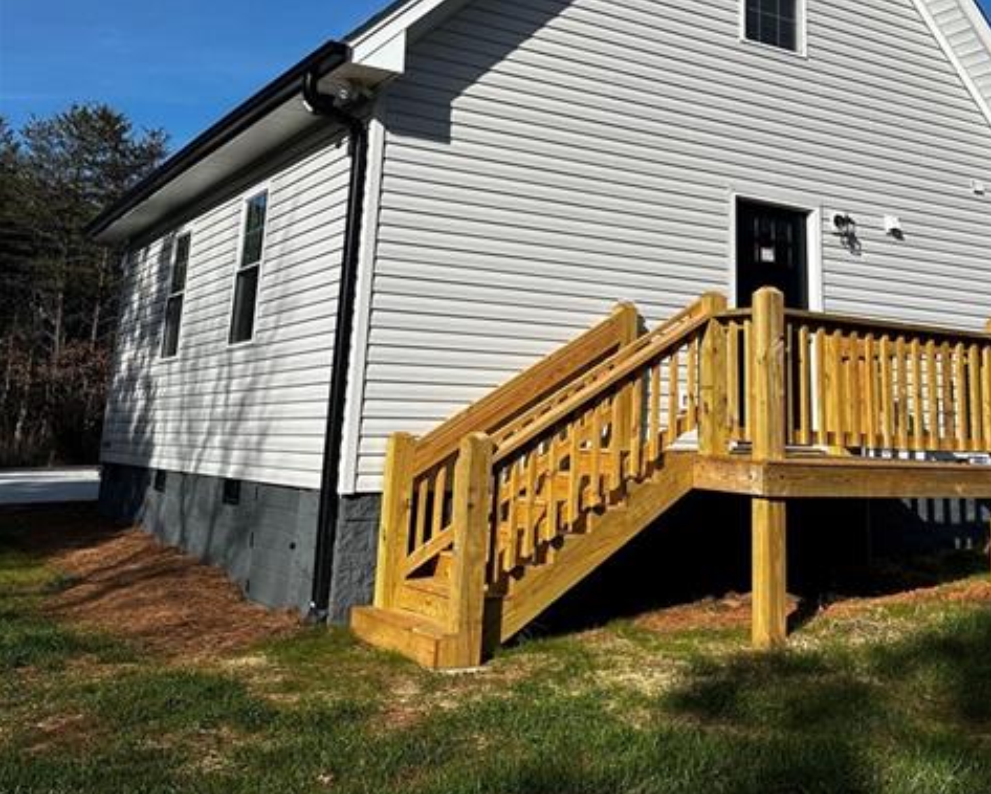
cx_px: 601
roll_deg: -4.1
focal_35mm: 38
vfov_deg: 37.8
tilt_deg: +13.7
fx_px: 1115
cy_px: 163
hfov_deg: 47.6
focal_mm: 6.86
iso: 80
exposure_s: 1/6623
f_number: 1.78
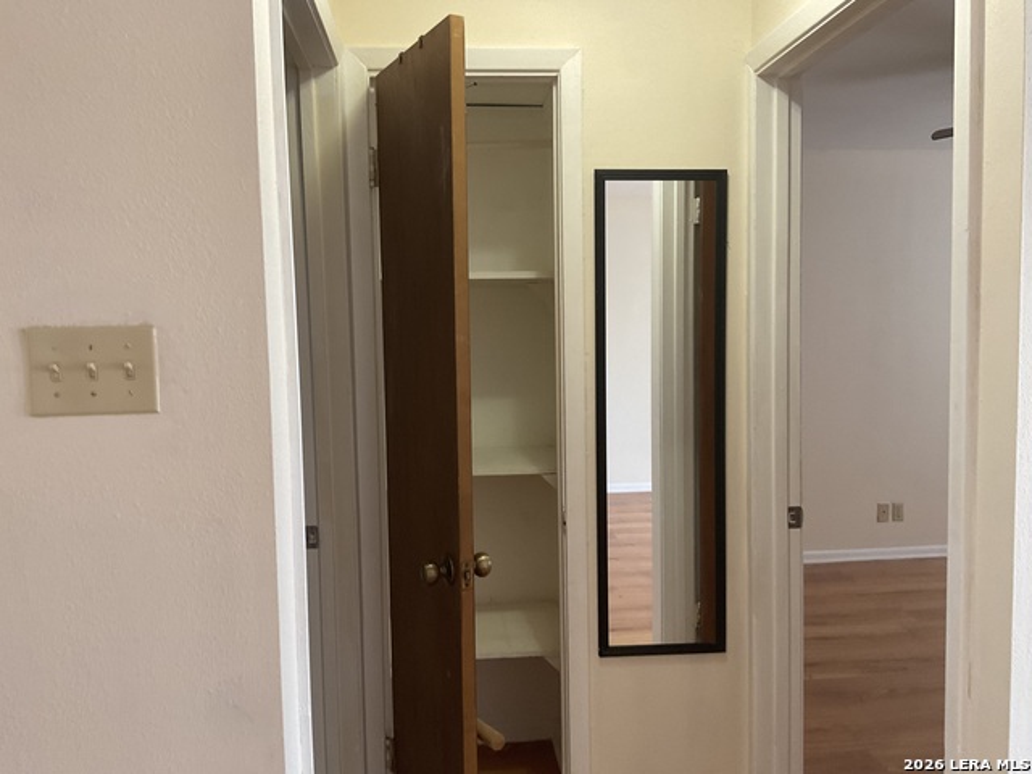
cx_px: 516
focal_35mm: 29
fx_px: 865
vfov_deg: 48.2
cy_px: 387
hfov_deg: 61.7
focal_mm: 3
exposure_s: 1/60
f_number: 1.8
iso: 125
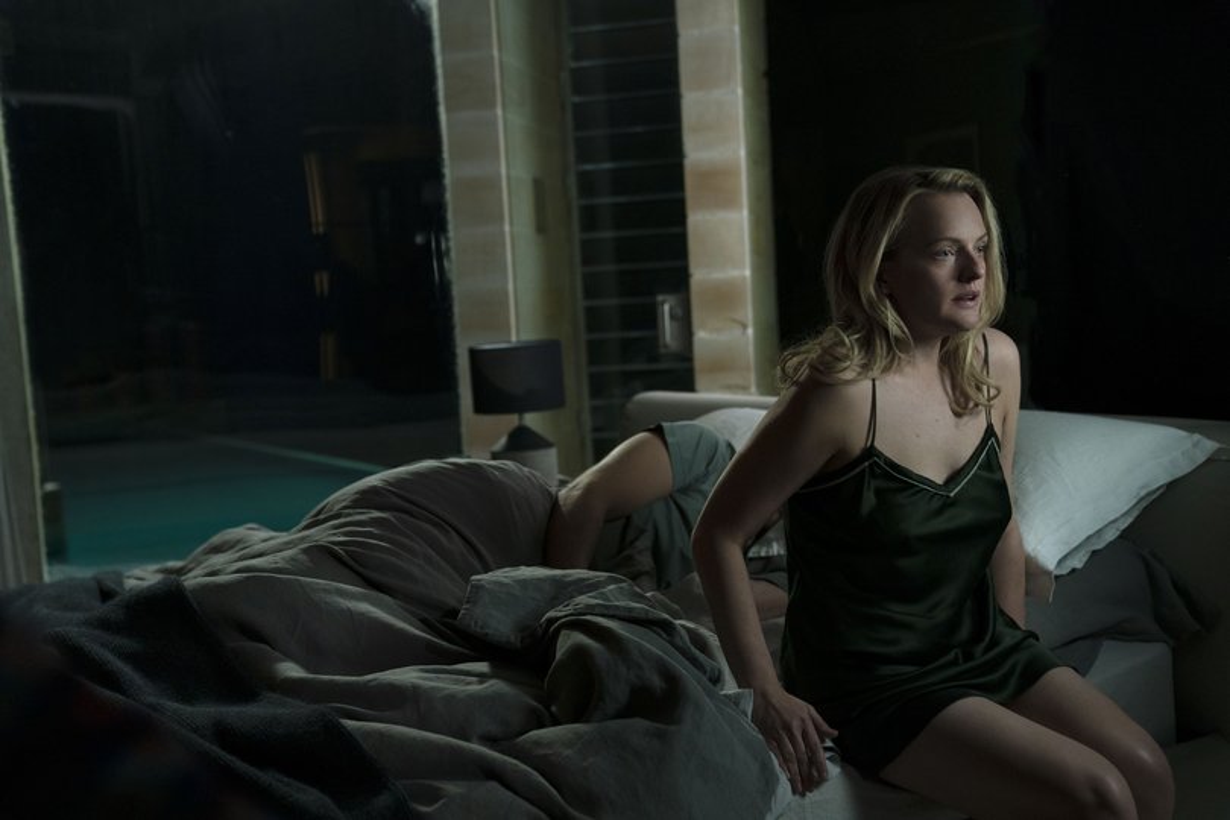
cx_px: 615
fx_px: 1367
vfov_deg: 33.4
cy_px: 410
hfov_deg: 48.5
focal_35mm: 40
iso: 2000
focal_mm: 40
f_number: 2.8
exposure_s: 1/25
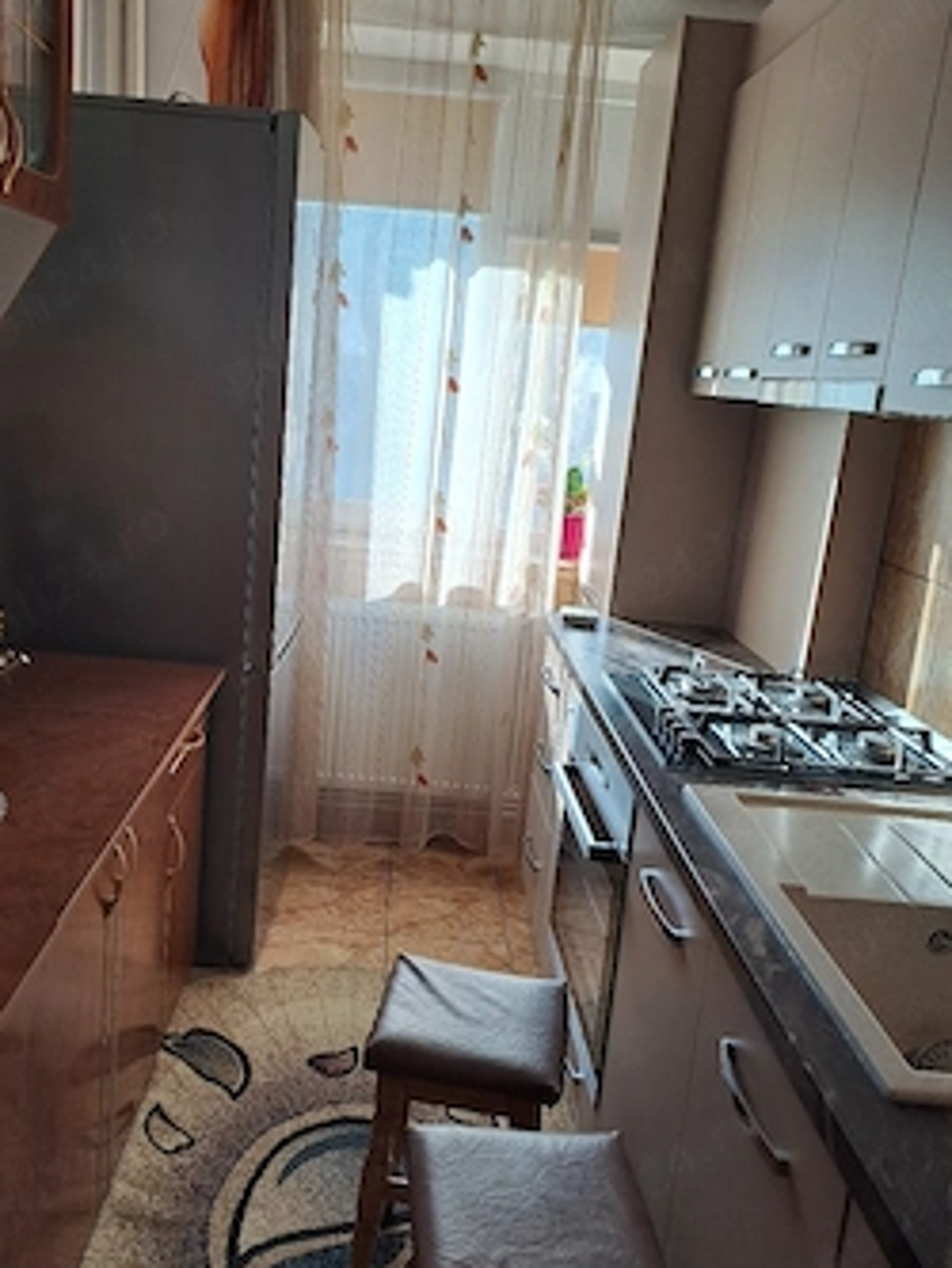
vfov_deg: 59.9
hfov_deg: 46.7
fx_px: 1099
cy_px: 644
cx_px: 419
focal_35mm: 30
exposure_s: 1/185
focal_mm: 4.65
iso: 32
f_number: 1.8
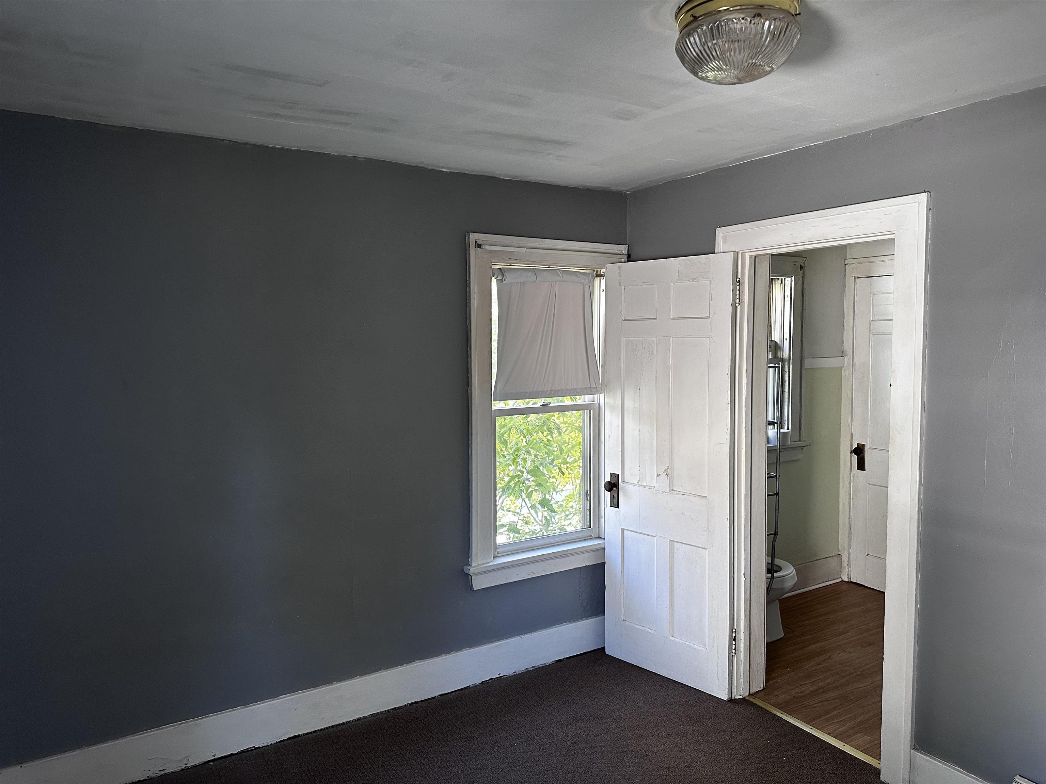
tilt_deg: -2.5
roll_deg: -0.4
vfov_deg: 56.8
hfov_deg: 71.6
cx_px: 523
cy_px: 392
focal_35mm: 24
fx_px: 725
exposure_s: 1/118
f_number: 1.78
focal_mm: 6.86
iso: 250
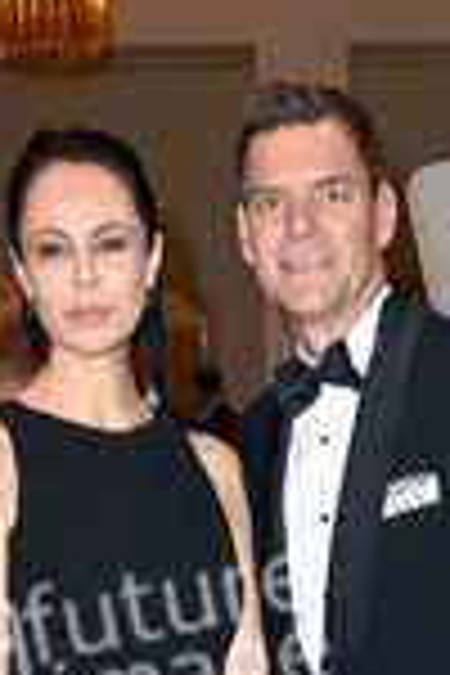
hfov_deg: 16.1
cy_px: 886
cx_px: 230
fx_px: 1594
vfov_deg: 21.5
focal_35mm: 85
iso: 1250
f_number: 4.5
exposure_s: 1/80
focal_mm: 32
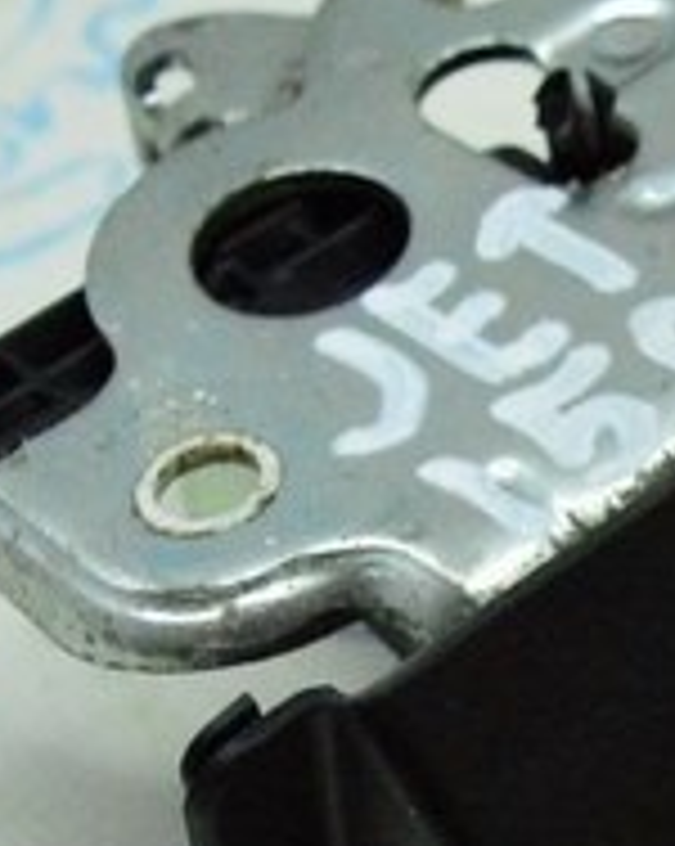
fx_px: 4227
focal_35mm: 169
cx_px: 734
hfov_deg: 9.1
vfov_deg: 11.4
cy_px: 718
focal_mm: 22
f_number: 4
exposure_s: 1/1000
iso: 6400
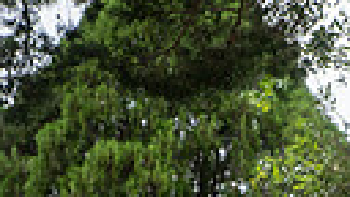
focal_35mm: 169
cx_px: 361
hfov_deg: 12.6
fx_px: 1568
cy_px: 575
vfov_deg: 6.6
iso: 250
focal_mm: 46
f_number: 6.3
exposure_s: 1/400
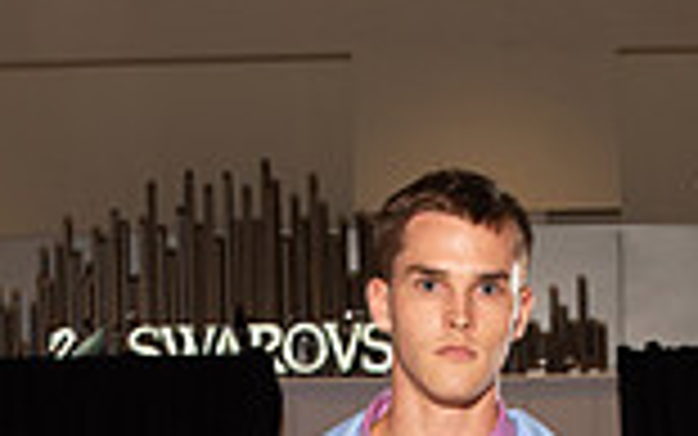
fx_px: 3939
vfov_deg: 6.1
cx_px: 340
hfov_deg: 10.1
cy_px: 984
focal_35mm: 207
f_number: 9
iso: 800
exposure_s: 1/250
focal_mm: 70
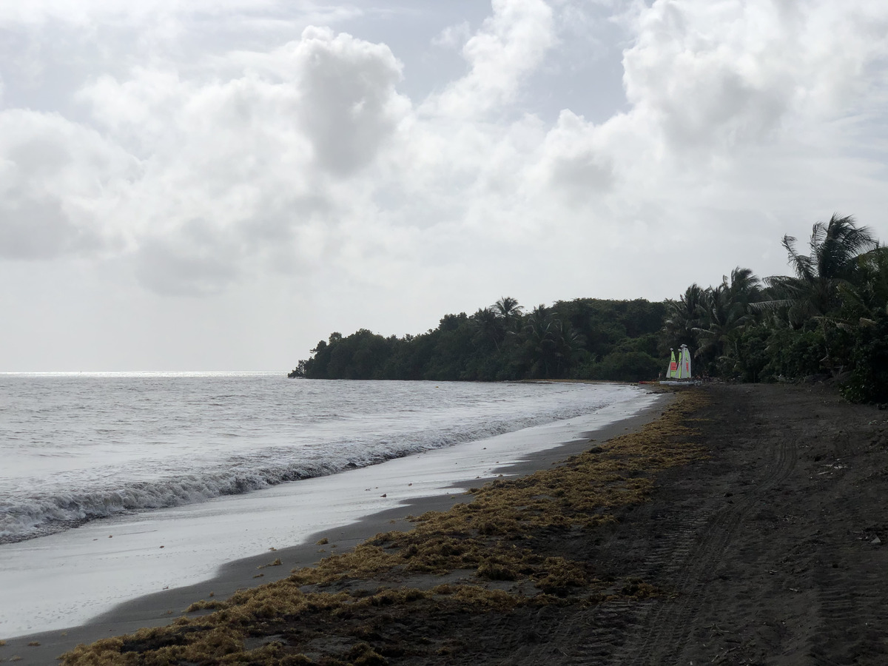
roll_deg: +0.6
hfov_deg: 36.8
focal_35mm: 52
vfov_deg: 28.0
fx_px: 1334
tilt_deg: +1.1
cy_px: 333
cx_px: 444
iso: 20
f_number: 2.4
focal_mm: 6
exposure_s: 1/6897
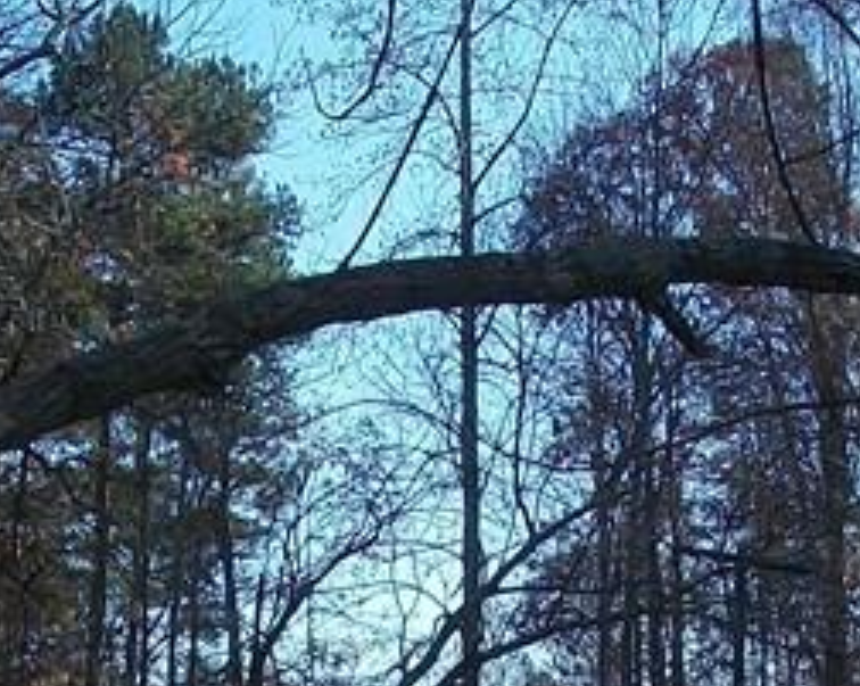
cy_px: 1177
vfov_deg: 11.4
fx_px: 3229
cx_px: 352
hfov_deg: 15.2
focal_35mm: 127
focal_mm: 5.7
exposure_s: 1/250
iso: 80
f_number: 5.5
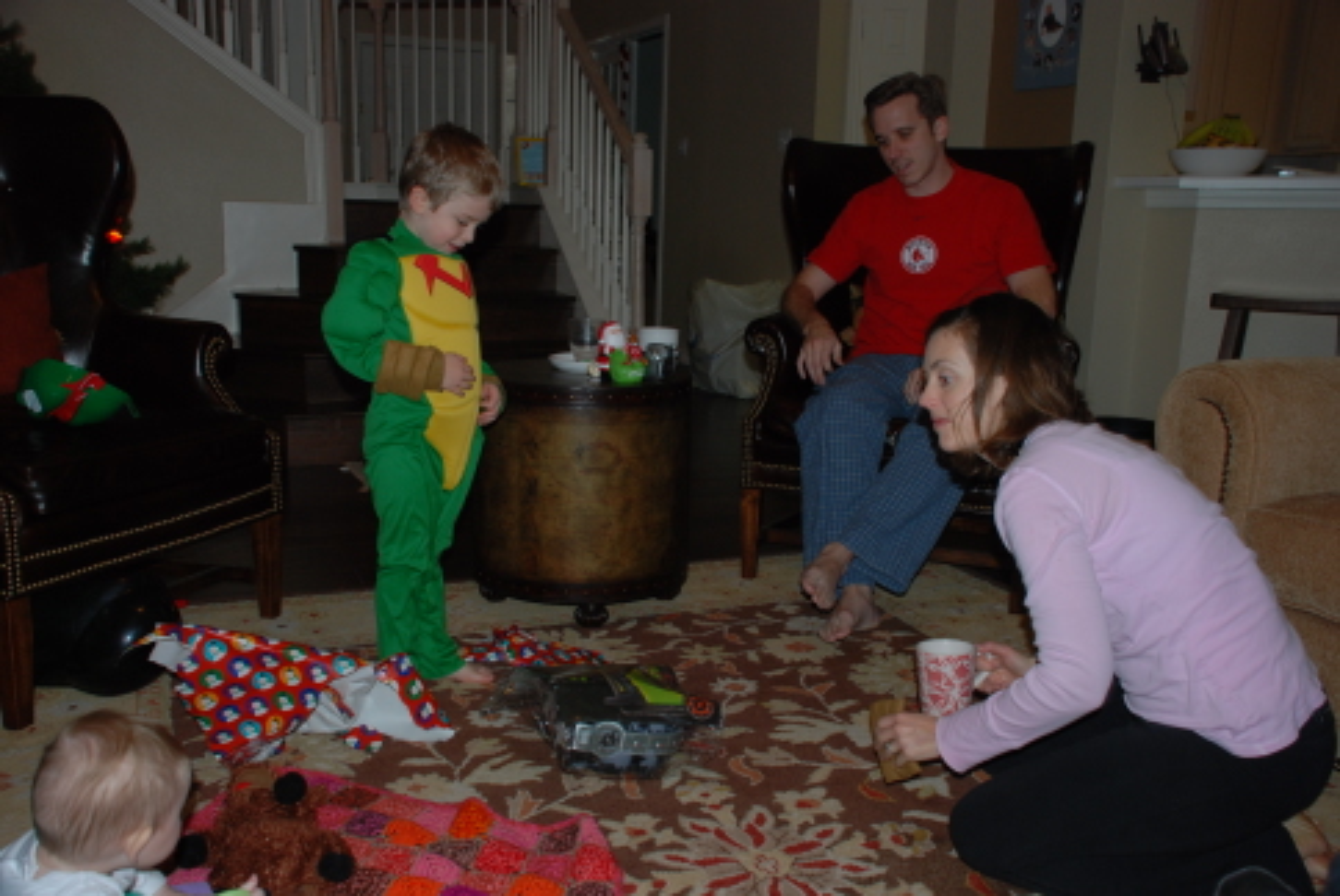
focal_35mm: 33
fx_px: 1230
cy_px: 448
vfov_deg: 40.1
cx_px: 670
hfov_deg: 57.2
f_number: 3.8
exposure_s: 1/60
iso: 200
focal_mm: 22
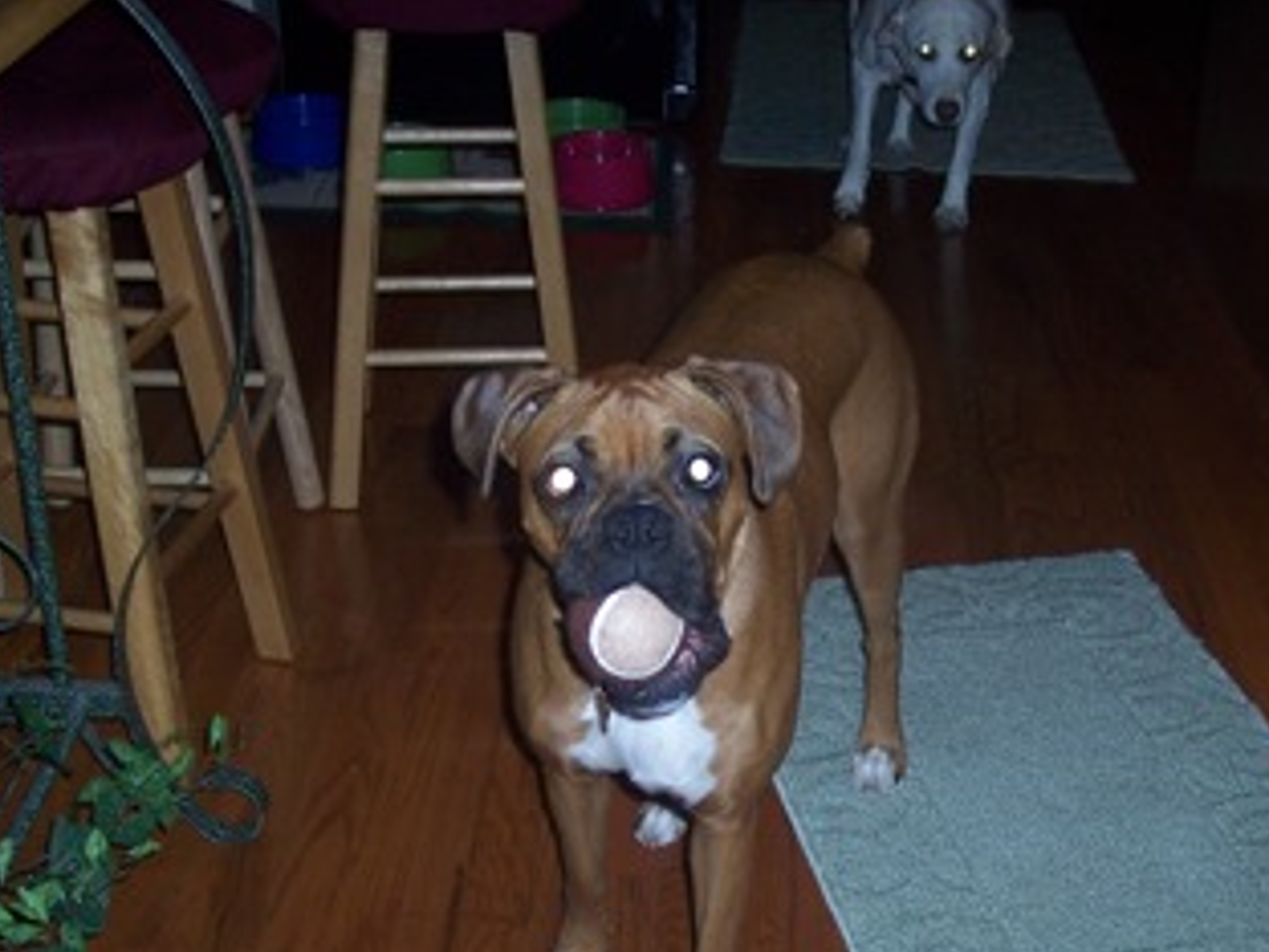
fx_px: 2053
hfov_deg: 34.0
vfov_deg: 26.0
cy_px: 614
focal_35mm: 56
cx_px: 858
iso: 100
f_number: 2.8
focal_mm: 8
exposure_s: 1/60
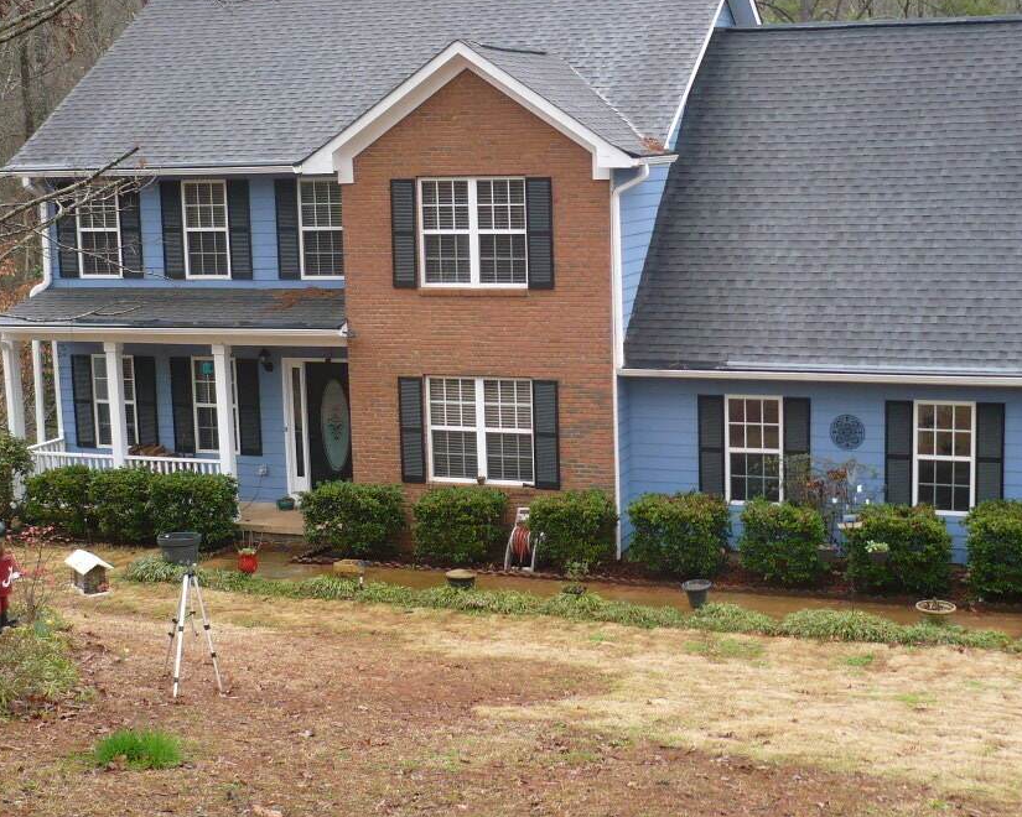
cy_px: 324
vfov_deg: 28.5
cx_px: 629
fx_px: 1603
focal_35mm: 53
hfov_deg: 35.2
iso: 100
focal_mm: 5.8
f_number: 2.8
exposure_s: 1/125
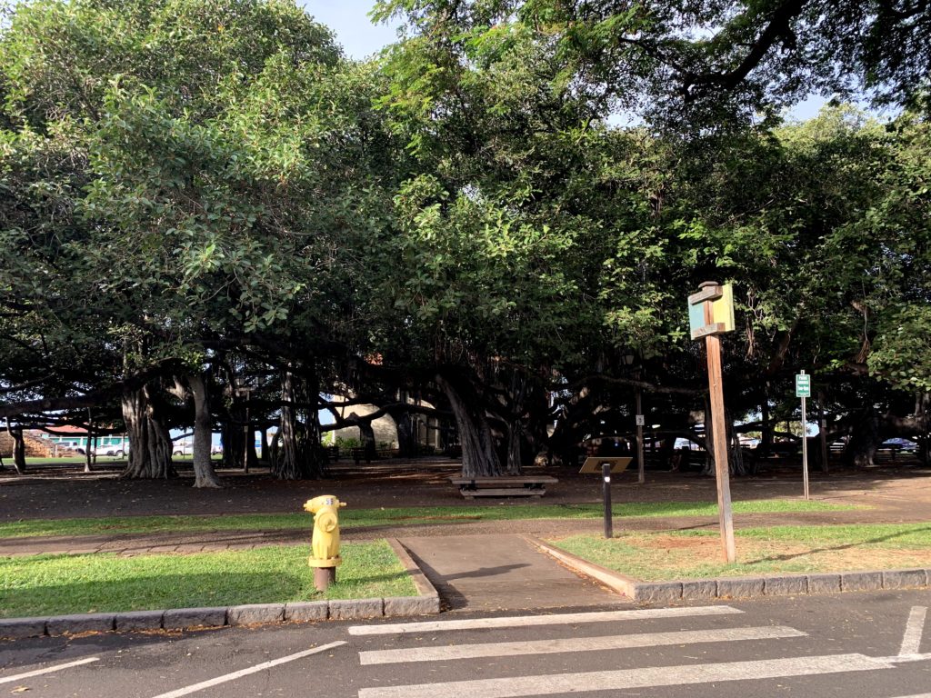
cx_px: 466
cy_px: 349
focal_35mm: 26
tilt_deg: +7.2
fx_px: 699
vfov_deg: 53.1
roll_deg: +0.4
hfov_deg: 67.3
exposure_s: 1/320
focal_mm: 4.25
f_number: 1.8
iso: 25
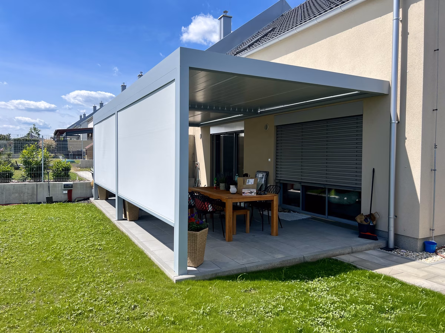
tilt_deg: -2.9
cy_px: 166
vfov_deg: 53.1
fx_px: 334
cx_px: 222
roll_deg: +0.0
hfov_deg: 67.3
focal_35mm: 26
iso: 50
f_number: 1.5
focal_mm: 5.7
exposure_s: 1/4274
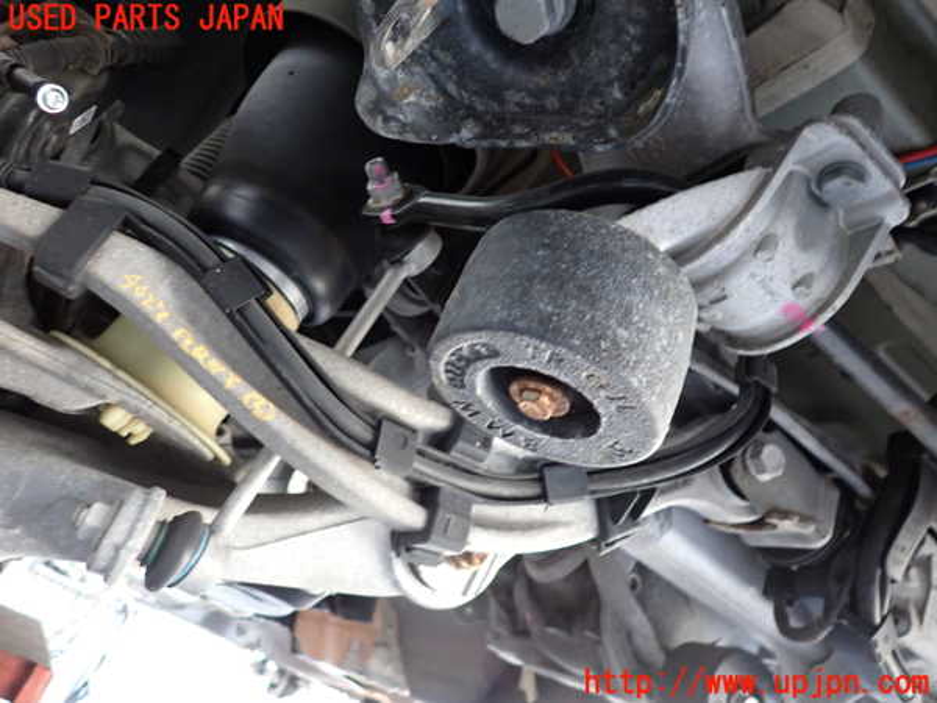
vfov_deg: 54.9
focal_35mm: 25
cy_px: 352
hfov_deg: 69.4
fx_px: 677
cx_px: 468
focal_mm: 4.5
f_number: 2
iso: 320
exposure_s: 1/30
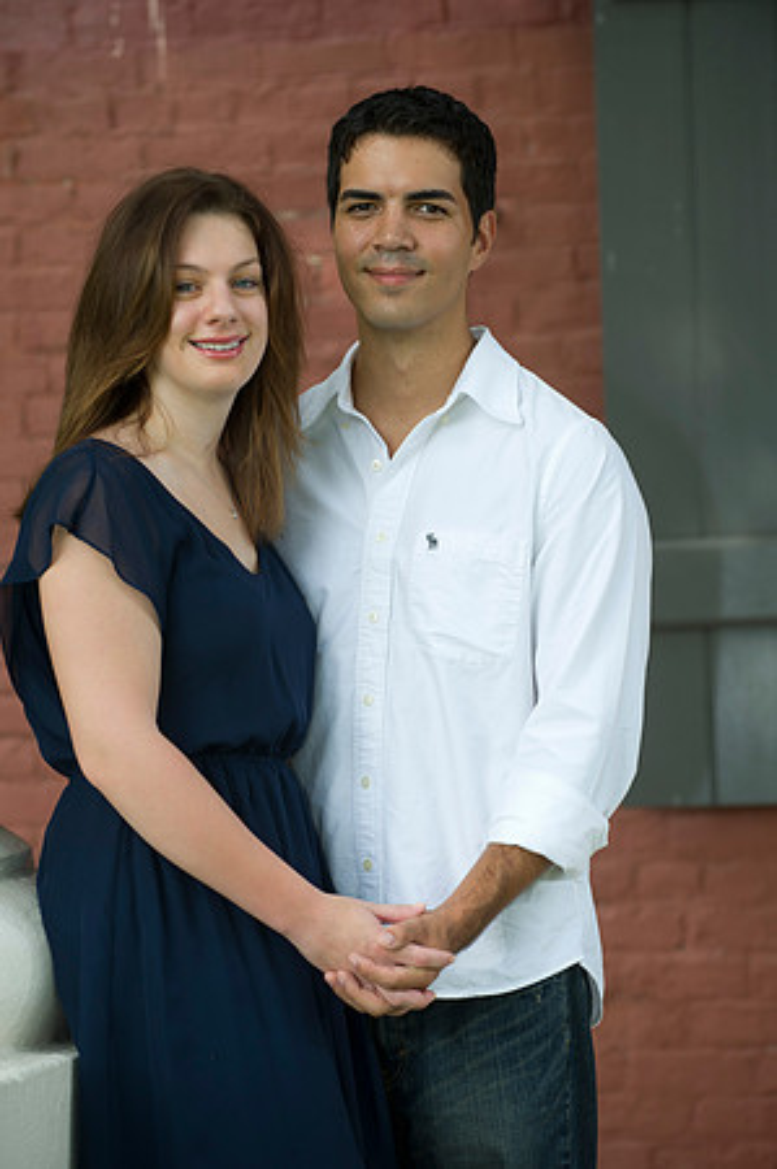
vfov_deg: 13.7
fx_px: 4867
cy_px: 584
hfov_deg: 9.1
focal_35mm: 150
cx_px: 388
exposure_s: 1/160
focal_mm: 150
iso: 250
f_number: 4
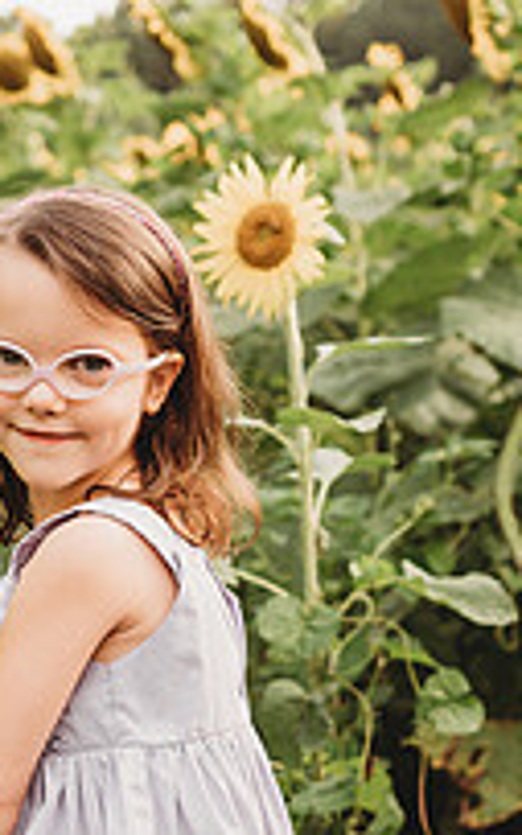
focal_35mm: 70
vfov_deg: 29.3
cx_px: 169
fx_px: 1592
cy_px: 467
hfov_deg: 18.6
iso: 125
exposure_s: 1/320
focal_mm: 24
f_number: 2.2
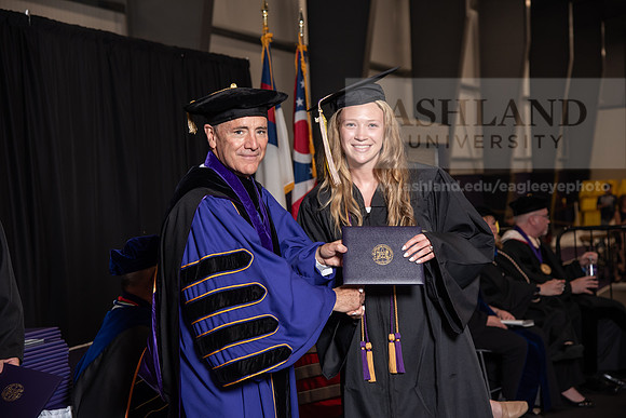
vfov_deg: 17.5
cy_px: 209
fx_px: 1357
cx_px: 313
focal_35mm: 78
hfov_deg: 26.0
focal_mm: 78
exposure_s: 1/200
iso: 1000
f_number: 5
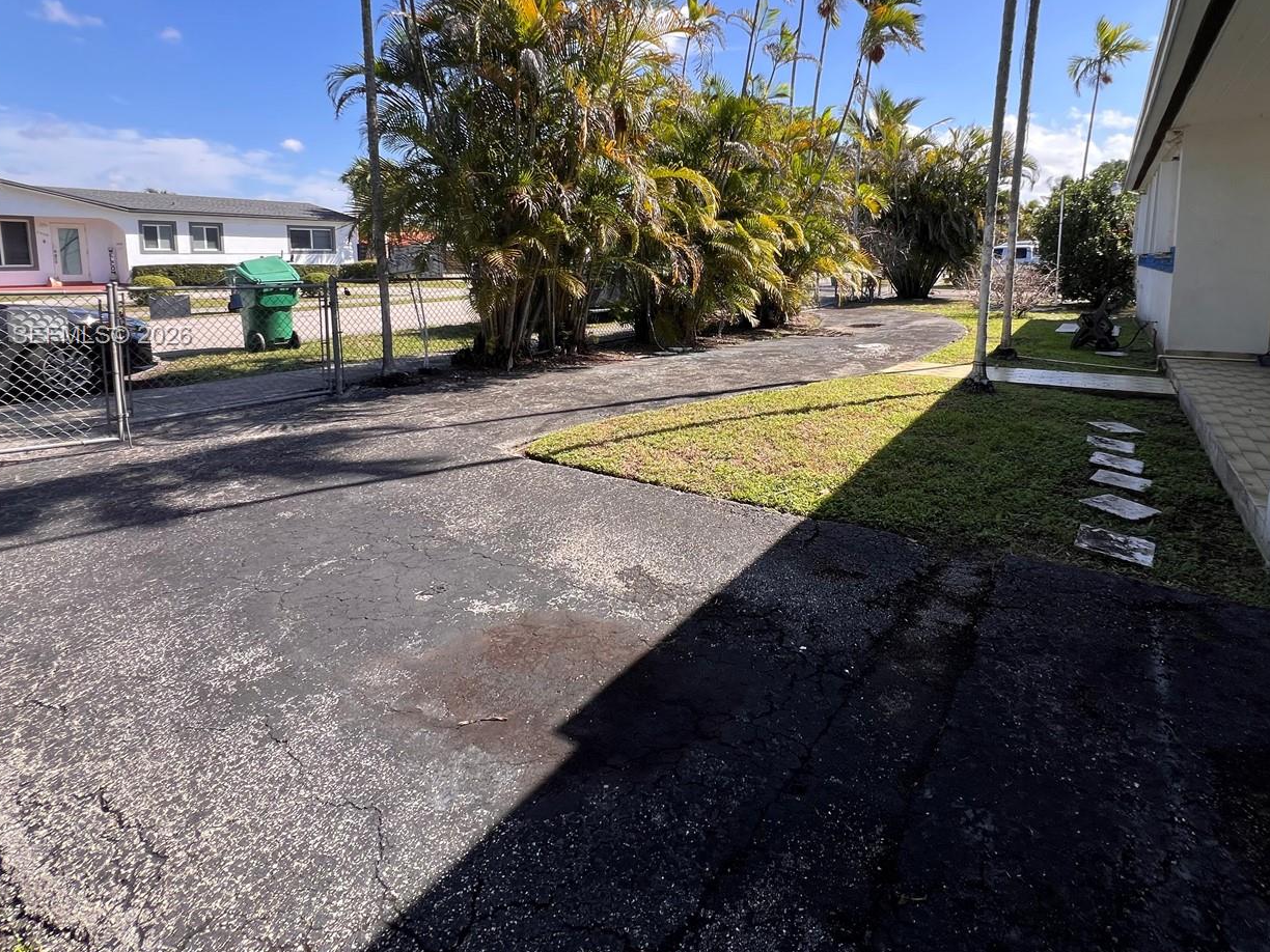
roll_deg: +0.4
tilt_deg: -5.9
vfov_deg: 73.0
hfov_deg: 90.7
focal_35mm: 17
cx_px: 698
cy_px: 337
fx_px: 624
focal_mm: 1.57
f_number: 1.8
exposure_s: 1/630
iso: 32
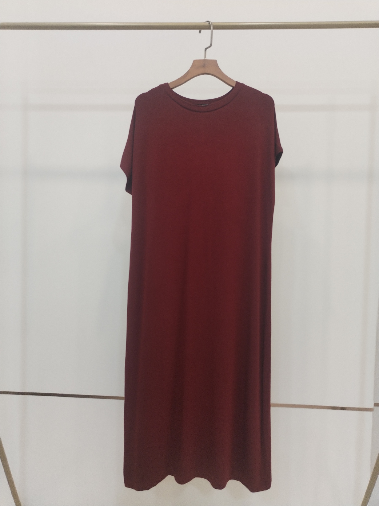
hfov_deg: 48.2
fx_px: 423
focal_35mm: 29
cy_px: 253
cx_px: 190
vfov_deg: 61.7
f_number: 1.8
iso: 314
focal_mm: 4.75
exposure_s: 1/50
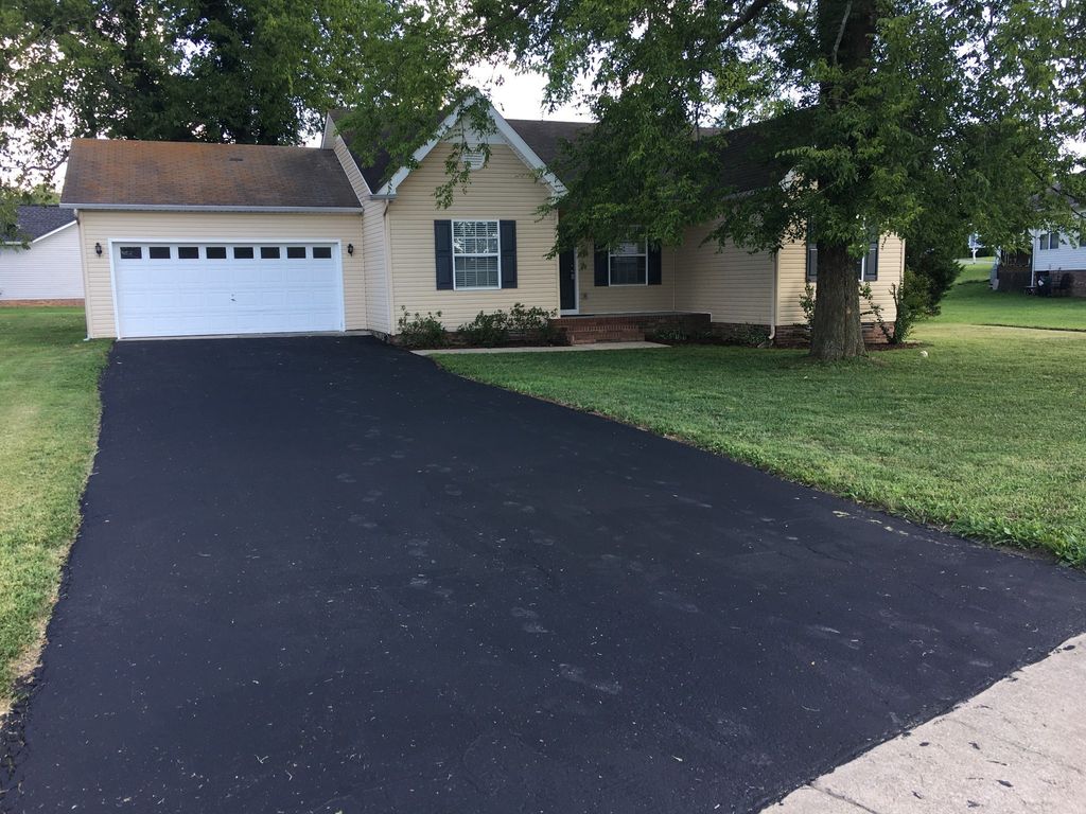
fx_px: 910
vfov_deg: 48.2
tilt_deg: -7.1
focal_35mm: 29
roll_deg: +0.3
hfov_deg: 61.7
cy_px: 407
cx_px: 543
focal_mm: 4.15
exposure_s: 1/159
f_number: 2.2
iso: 25
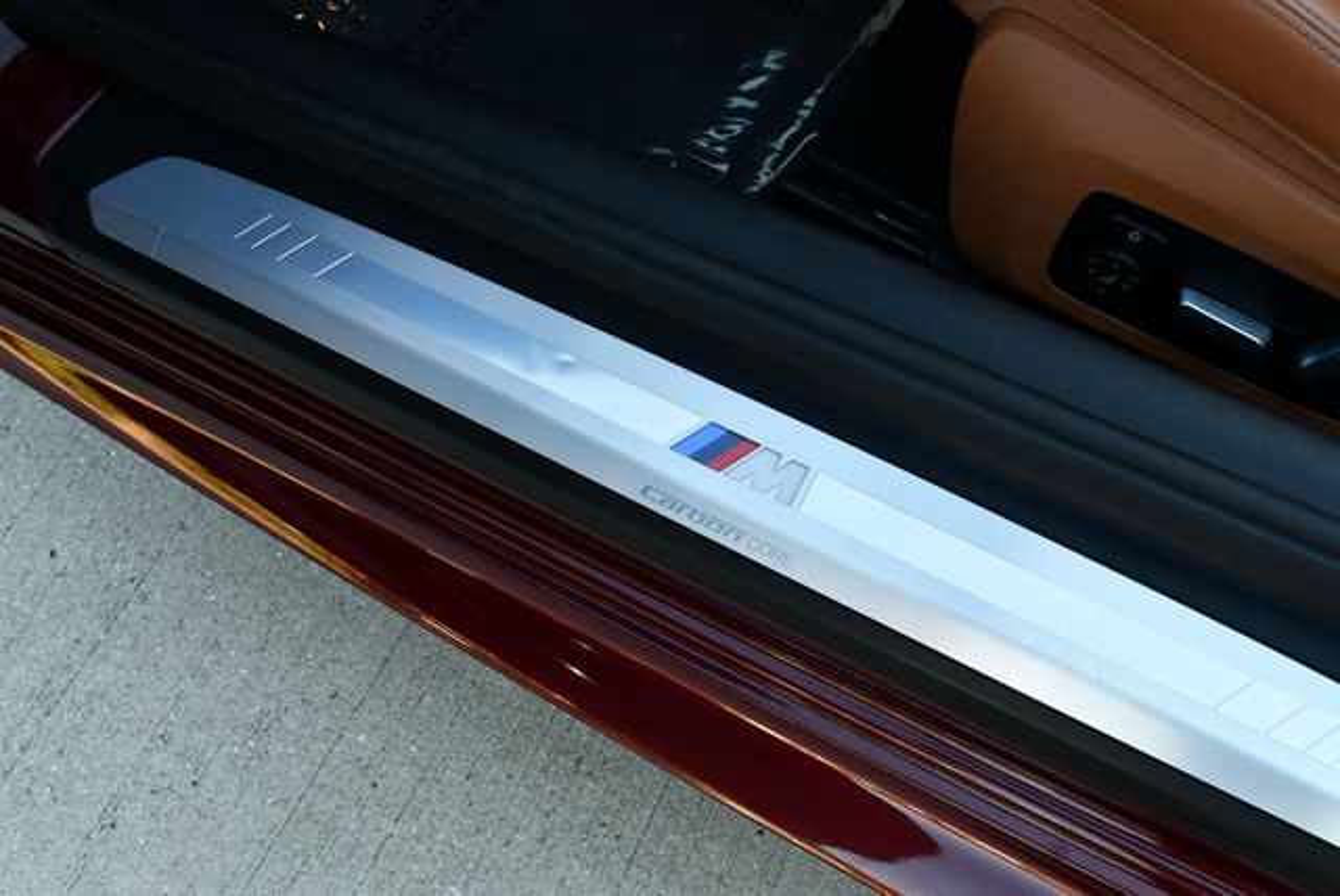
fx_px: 1341
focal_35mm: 36
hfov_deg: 53.1
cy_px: 448
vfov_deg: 36.9
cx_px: 670
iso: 400
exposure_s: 1/250
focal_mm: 18
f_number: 5.6
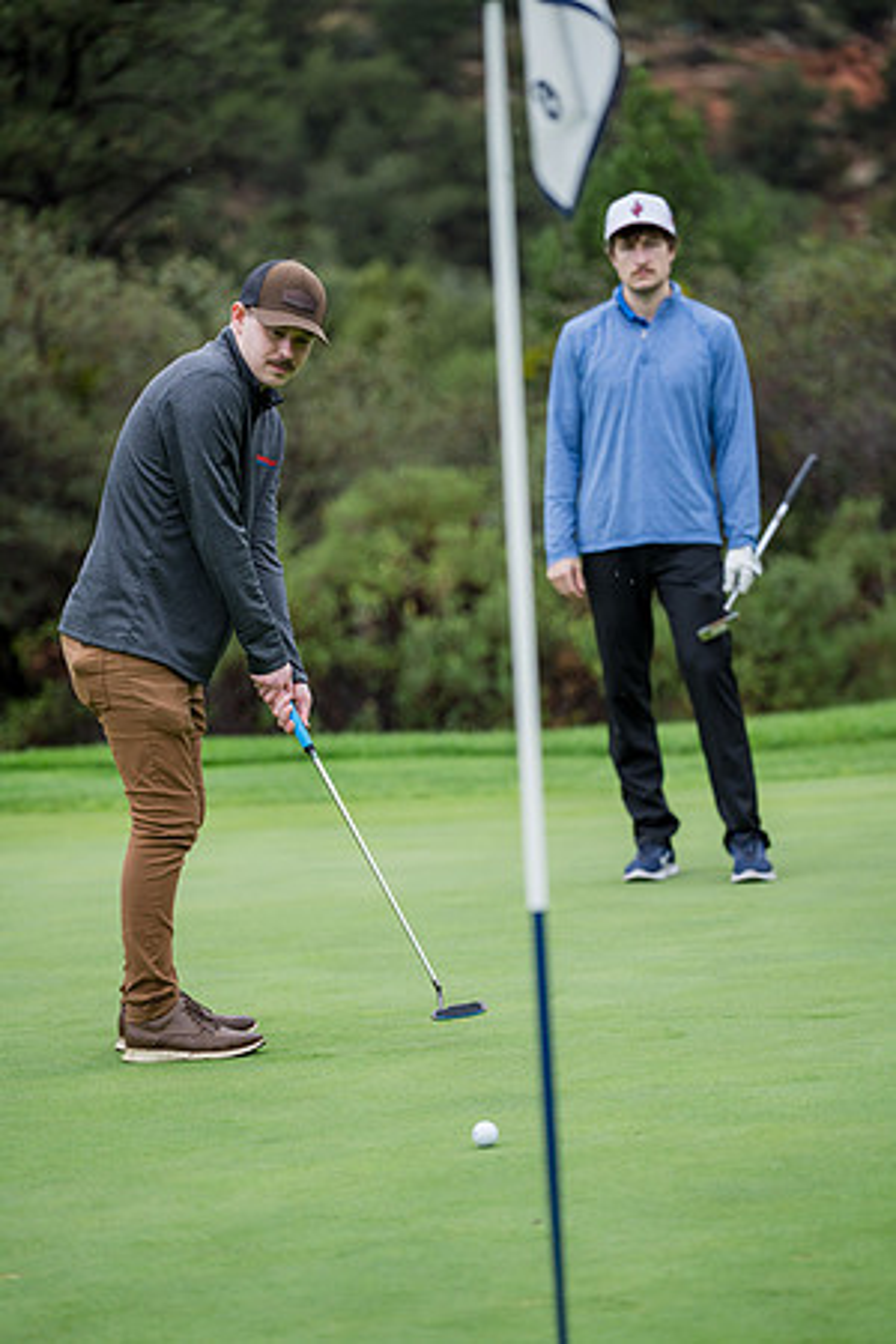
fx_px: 5181
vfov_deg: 14.8
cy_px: 672
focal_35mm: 139
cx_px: 448
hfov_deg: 9.9
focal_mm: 138.8
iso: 500
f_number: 2.8
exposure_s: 1/800
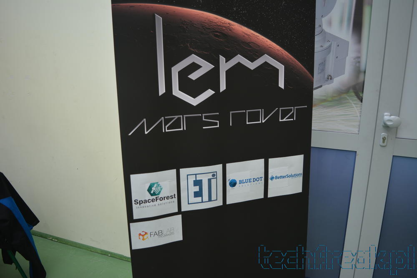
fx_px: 348
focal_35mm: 30
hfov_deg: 61.9
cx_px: 208
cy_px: 139
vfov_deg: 43.6
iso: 400
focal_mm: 20
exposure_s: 1/80
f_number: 4.5
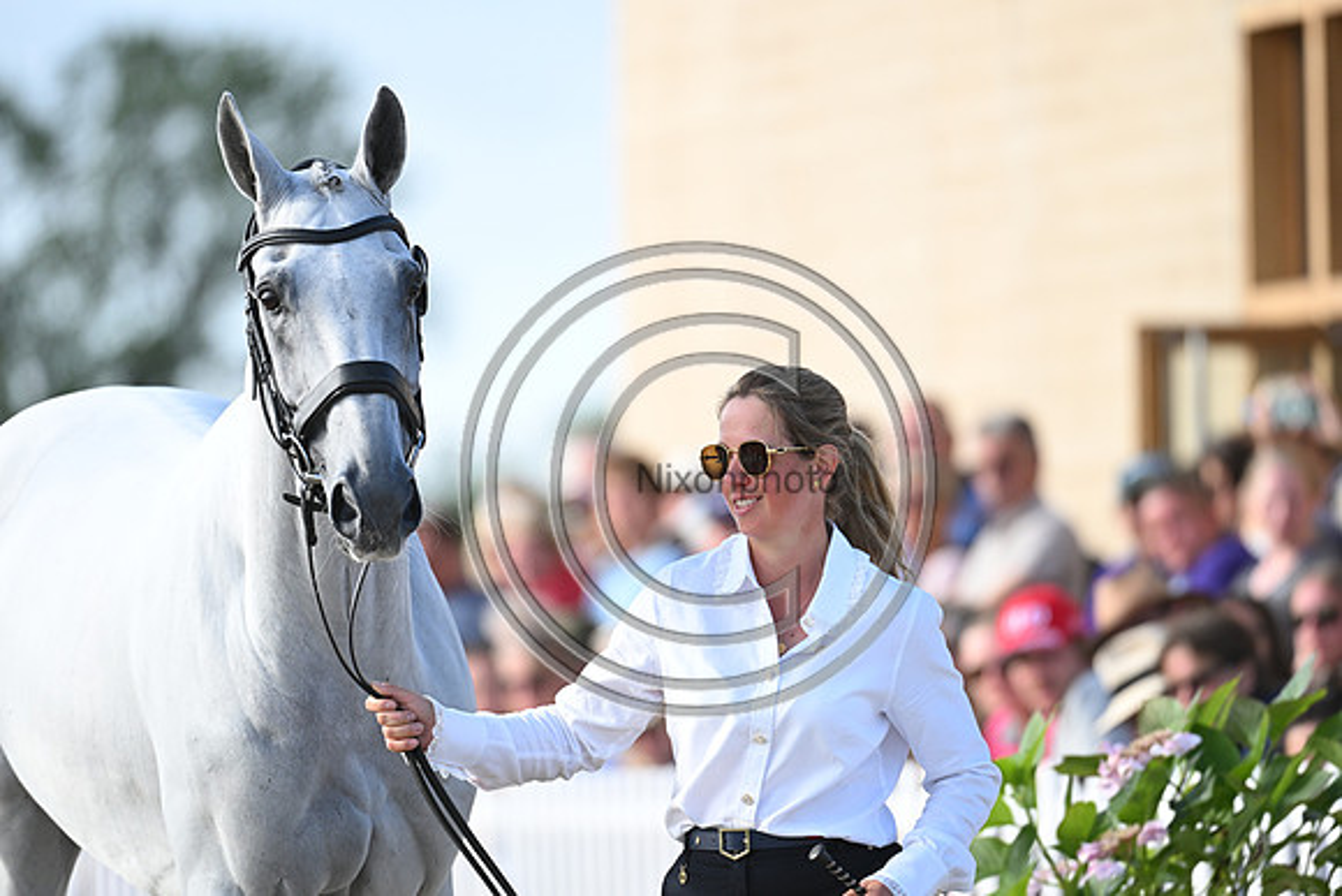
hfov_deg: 5.4
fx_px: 14168
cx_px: 671
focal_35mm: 380
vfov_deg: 3.6
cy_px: 448
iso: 1000
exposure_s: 1/1600
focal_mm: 380
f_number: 5
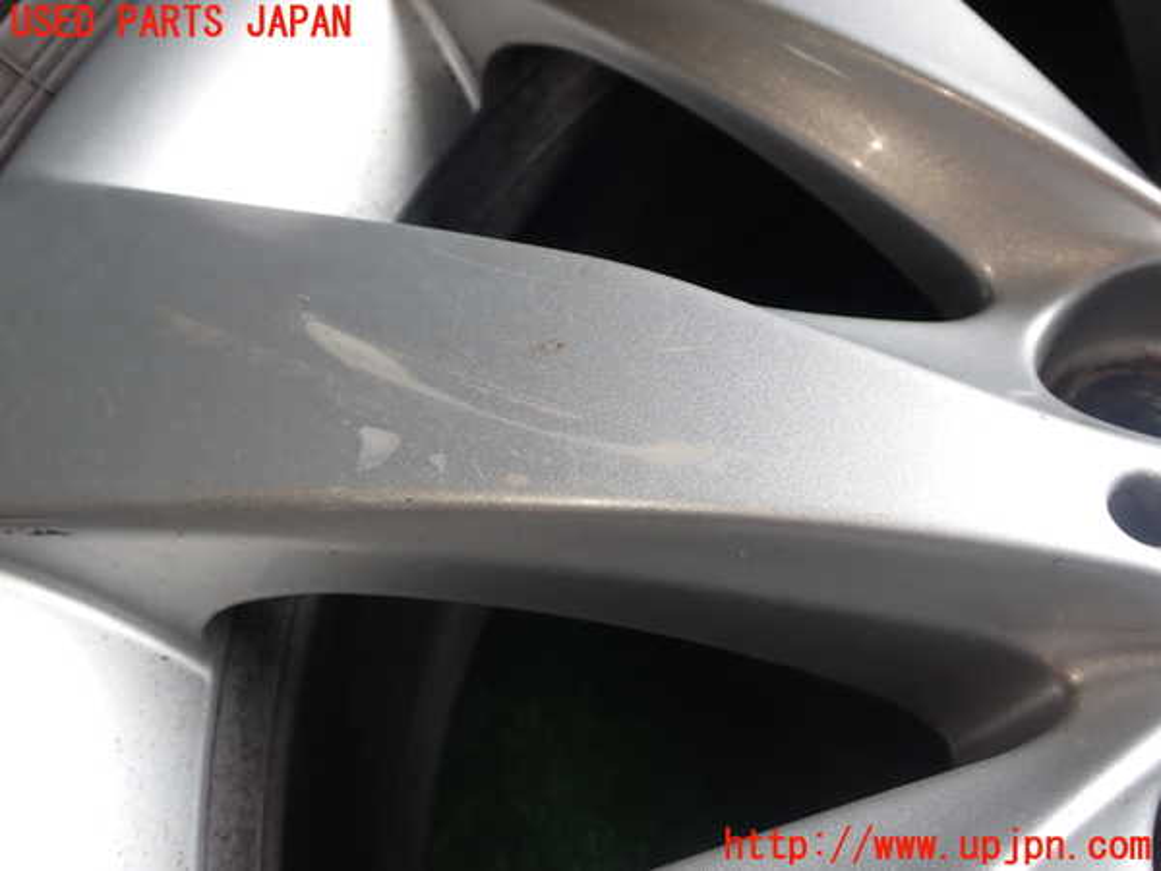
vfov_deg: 39.7
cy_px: 436
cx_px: 580
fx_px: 1207
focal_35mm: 36
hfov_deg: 51.4
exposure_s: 1/80
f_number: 3.5
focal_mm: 6.37
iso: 100
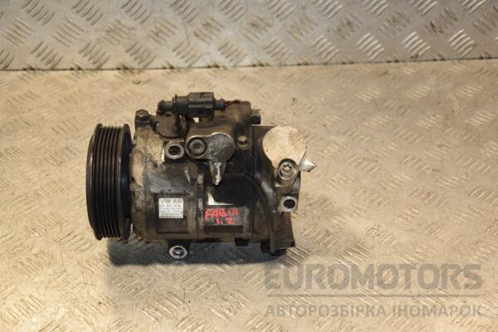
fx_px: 830
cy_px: 166
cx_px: 249
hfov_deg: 33.4
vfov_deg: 22.6
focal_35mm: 60
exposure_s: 1/160
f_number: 4.8
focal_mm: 40
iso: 800
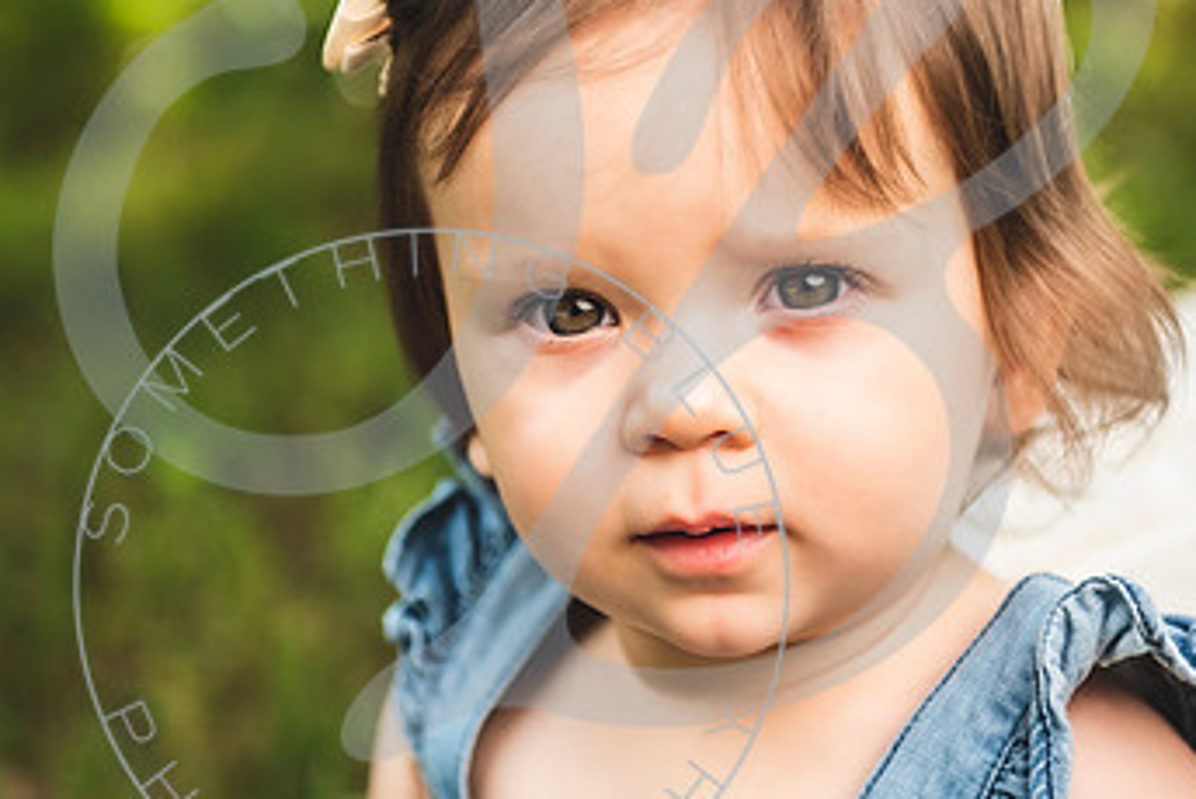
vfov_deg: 11.6
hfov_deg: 17.3
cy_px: 294
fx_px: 3923
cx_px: 605
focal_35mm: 118
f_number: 2.8
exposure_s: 1/400
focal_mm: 70
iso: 100
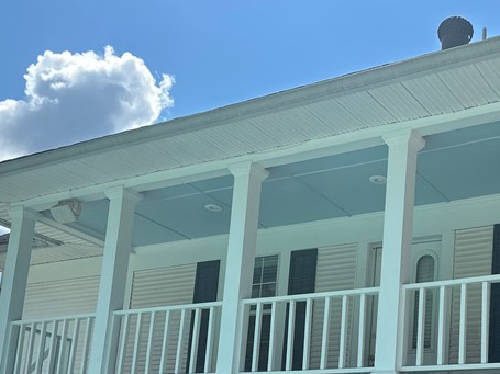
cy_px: 351
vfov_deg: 26.0
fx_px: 780
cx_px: 362
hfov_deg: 34.9
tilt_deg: +9.2
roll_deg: -3.7
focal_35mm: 54
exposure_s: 1/4348
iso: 80
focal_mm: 6.86
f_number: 1.78
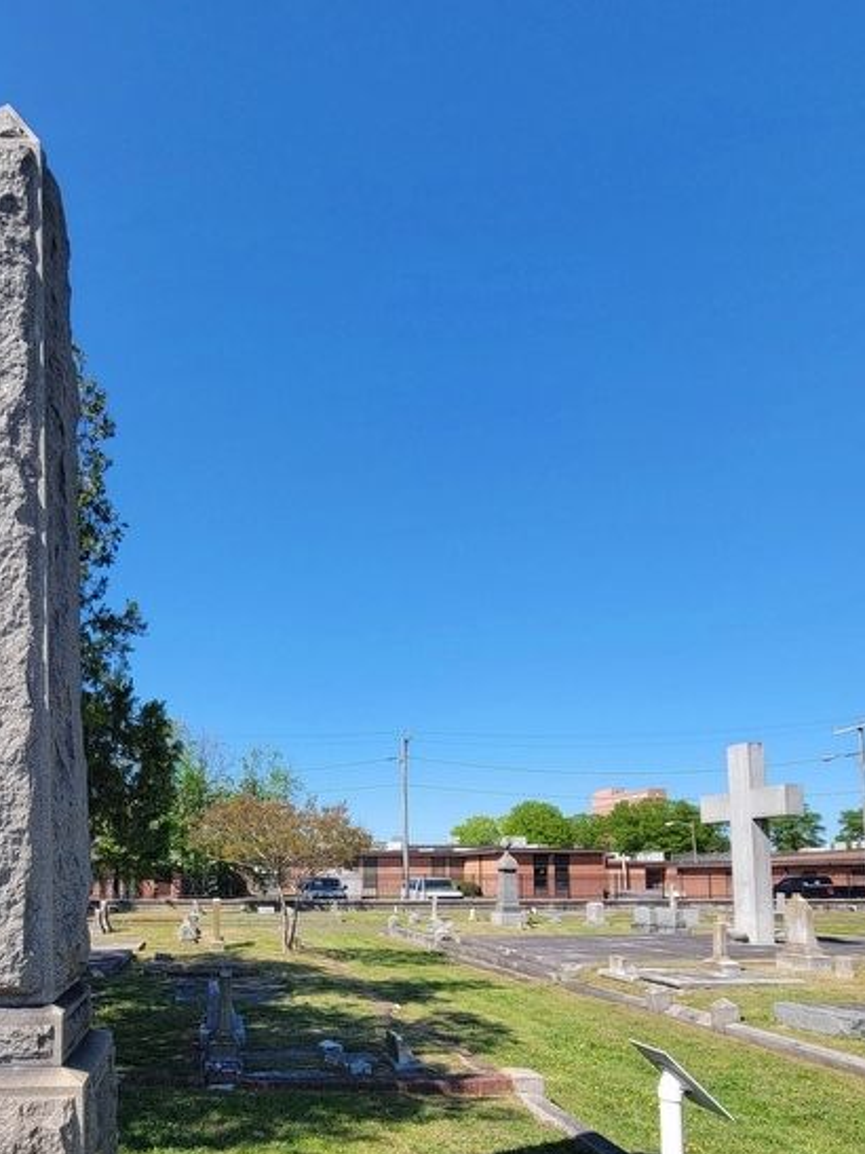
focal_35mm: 19
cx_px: 249
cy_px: 826
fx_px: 633
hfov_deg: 65.7
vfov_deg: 79.9
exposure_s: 1/1250
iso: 50
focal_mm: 2.2
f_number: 2.2
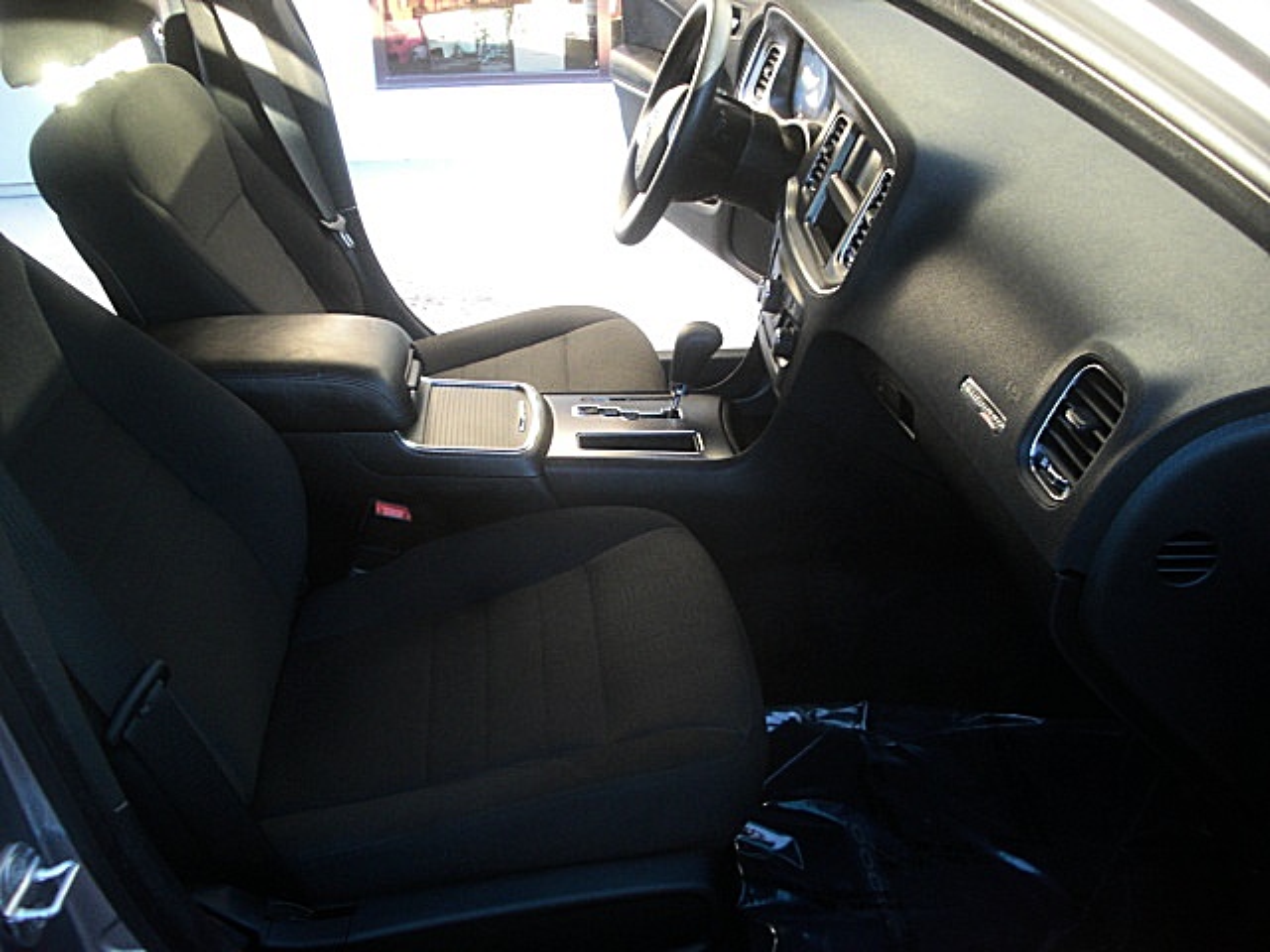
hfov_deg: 51.4
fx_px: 1321
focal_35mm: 36
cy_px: 476
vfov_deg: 39.7
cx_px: 635
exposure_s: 1/60
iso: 200
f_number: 2.8
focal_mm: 6.3
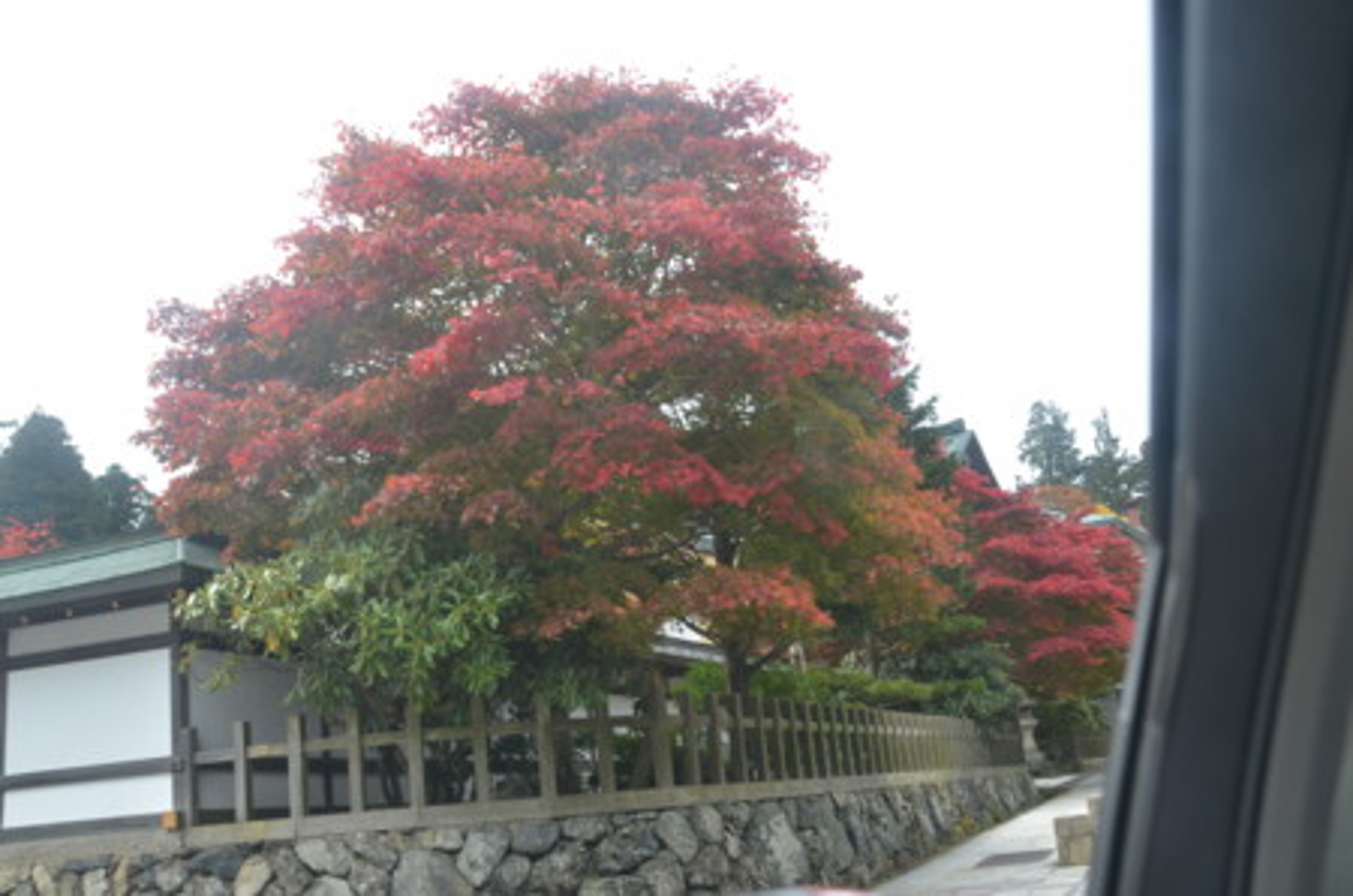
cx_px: 676
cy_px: 448
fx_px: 2138
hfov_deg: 35.1
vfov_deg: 23.7
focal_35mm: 57
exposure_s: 1/200
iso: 200
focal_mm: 38
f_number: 6.3
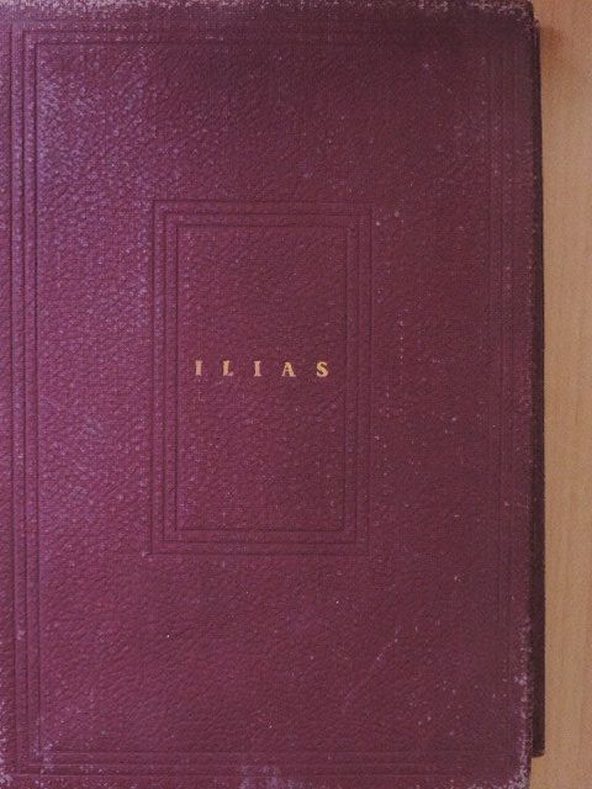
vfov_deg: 34.9
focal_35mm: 55
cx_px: 296
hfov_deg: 26.6
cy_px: 394
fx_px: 1254
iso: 1600
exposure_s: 1/100
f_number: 3.7
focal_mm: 9.8
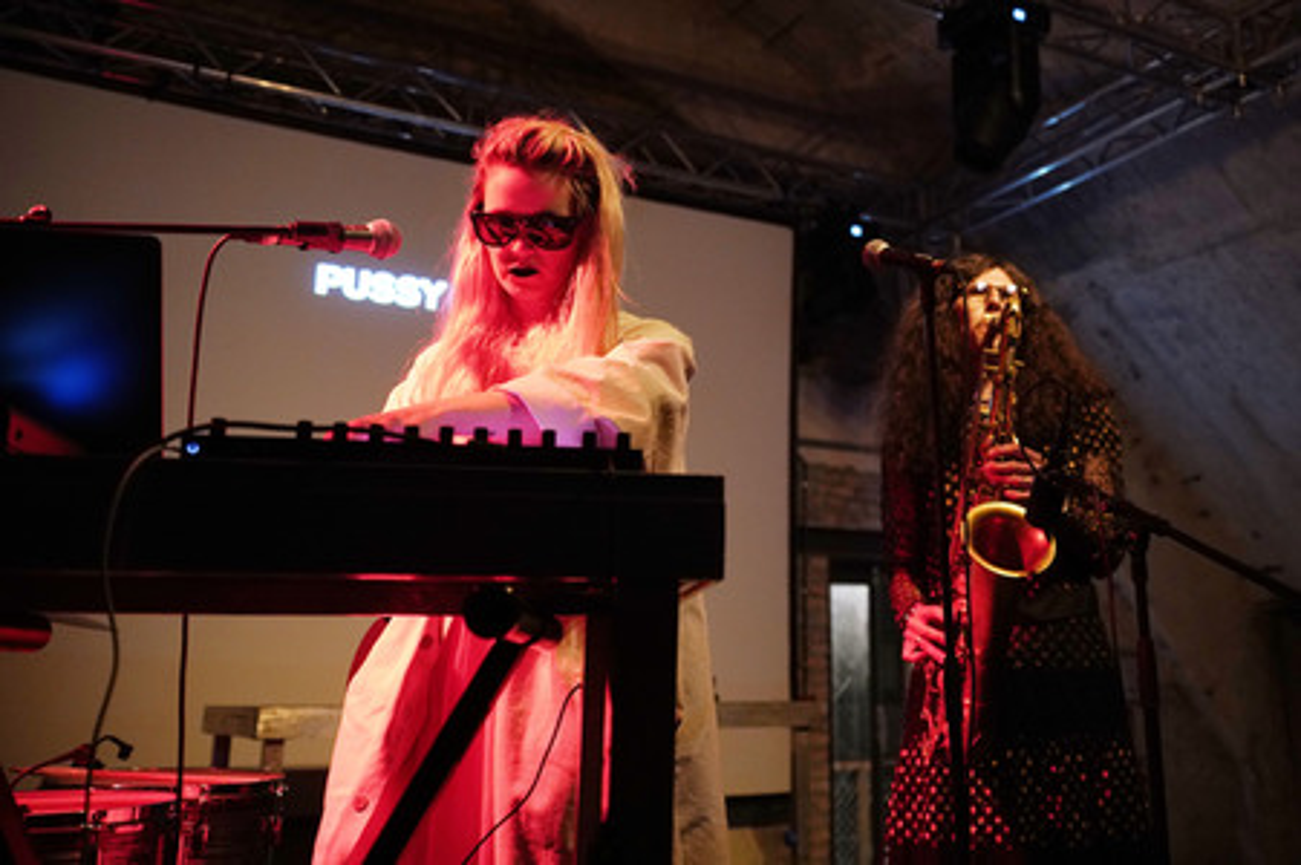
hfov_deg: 62.0
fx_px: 1083
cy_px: 432
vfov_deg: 43.5
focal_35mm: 30
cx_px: 650
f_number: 2.8
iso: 2000
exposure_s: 1/50
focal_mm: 30
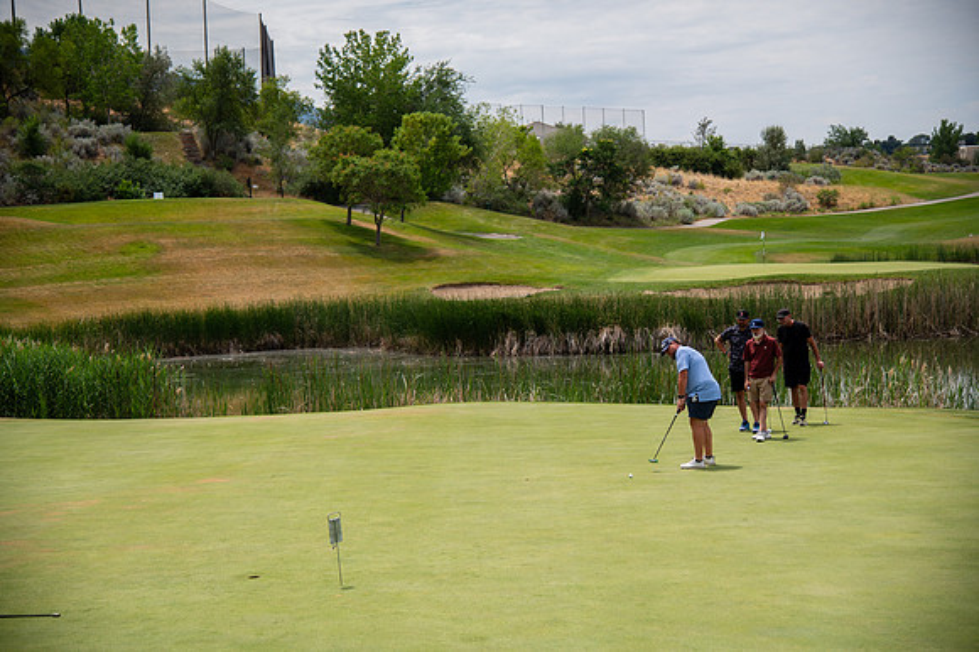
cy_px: 326
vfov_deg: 20.9
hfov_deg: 31.0
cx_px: 490
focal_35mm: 65
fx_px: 1767
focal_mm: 65
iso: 200
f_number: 4
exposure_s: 1/3200
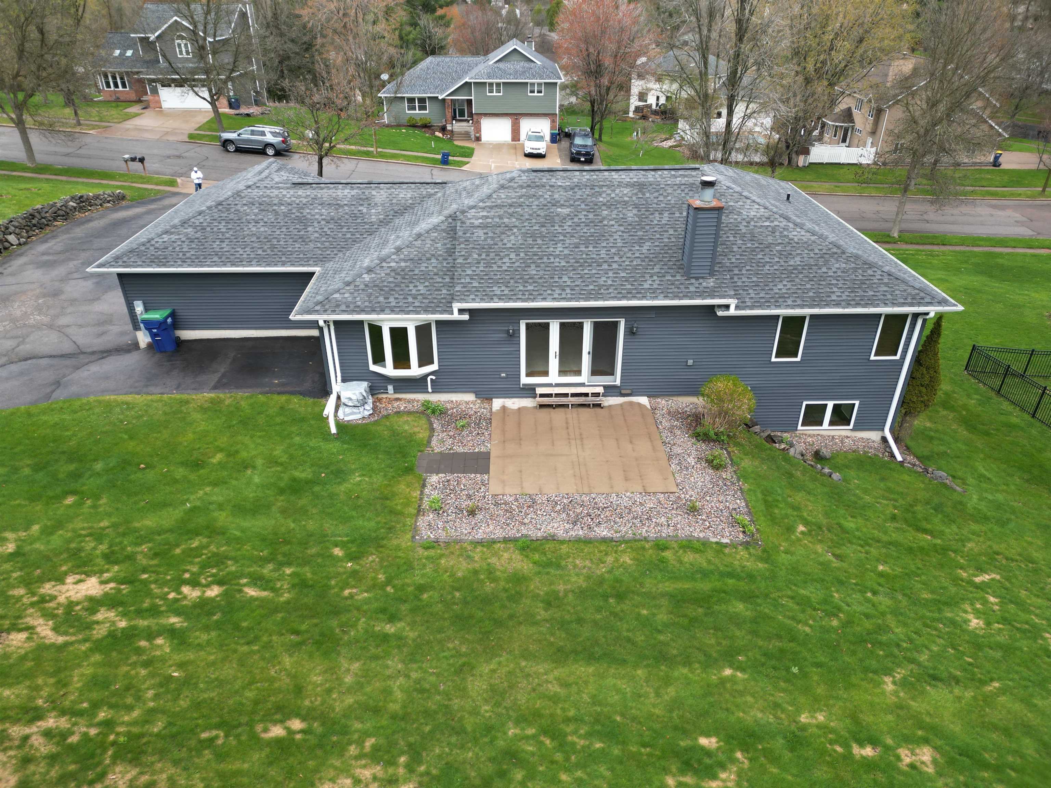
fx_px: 729
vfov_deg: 56.8
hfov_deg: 71.6
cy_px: 394
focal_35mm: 24
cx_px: 526
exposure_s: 1/1000
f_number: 1.7
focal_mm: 6.72
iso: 100
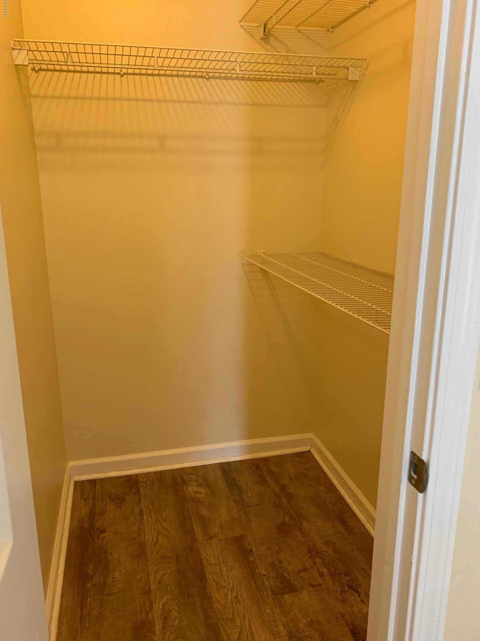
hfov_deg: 51.3
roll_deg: +0.2
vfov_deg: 65.3
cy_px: 324
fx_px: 499
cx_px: 238
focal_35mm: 27
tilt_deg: -14.9
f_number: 1.8
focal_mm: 4.25
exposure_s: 1/60
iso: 125
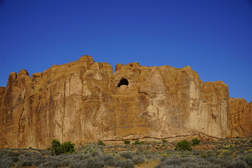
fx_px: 343
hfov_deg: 40.3
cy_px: 84
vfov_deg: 27.6
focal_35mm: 49
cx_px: 126
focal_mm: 33
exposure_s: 1/1000
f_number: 6.3
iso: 100
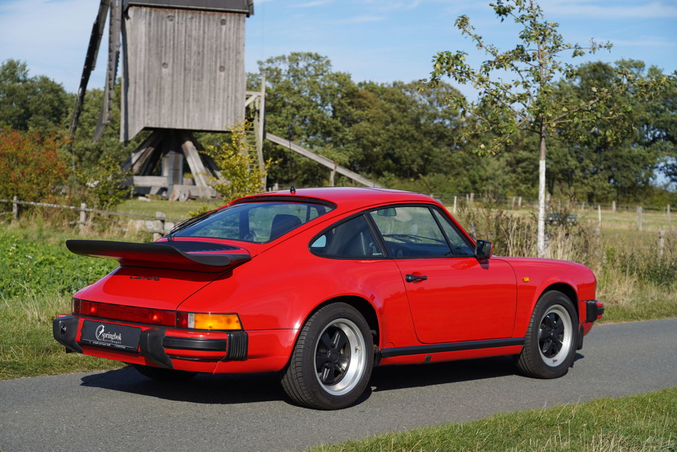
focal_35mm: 63
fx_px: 1185
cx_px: 338
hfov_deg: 31.9
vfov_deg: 21.6
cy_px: 226
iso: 100
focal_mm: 63
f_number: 4.5
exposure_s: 1/1000
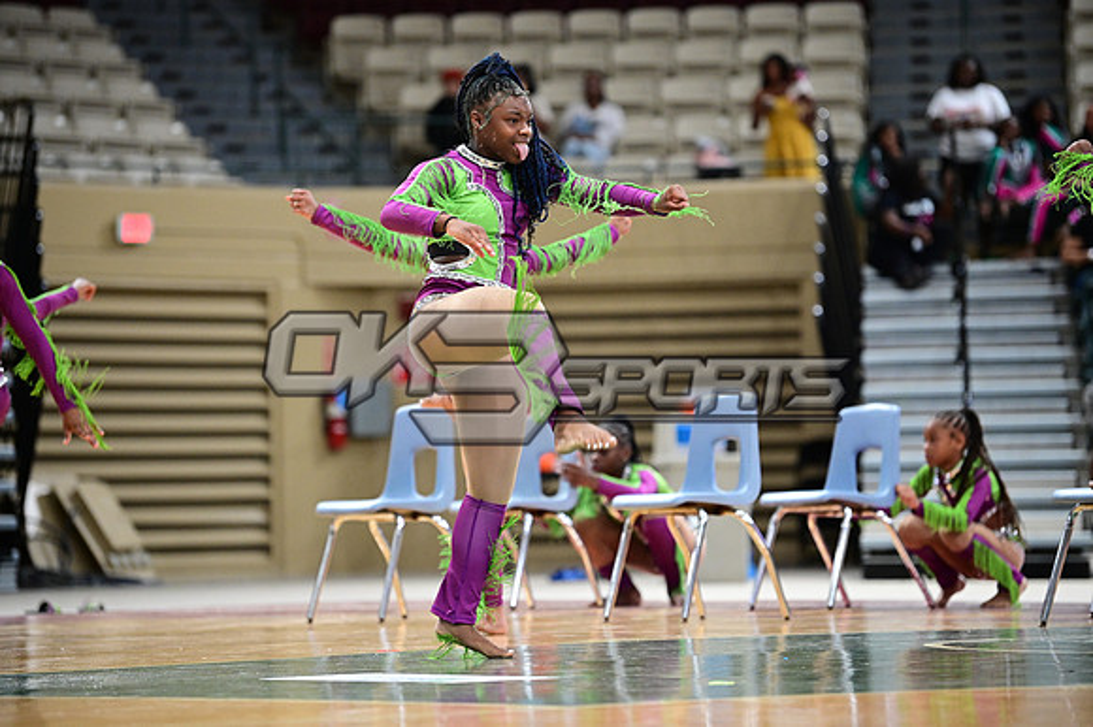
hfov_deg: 11.8
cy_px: 364
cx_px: 546
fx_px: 5310
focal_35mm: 175
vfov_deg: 7.8
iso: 6400
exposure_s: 1/1000
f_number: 3.2
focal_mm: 175
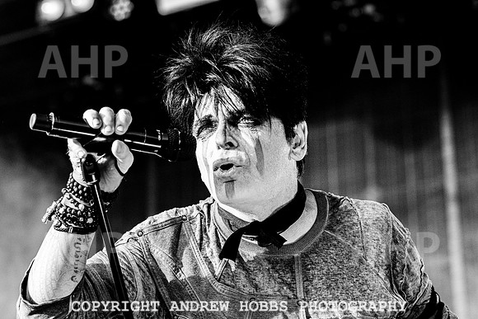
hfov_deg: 17.4
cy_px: 122
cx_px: 251
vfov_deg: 11.7
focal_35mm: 118
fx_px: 1562
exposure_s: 1/1600
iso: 800
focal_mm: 95
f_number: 4.5
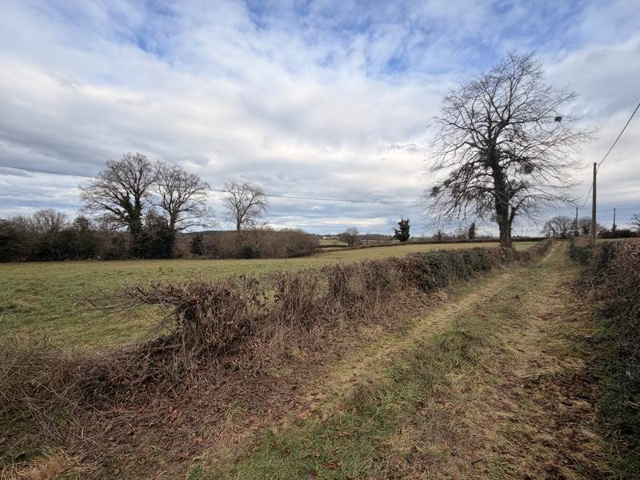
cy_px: 240
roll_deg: -1.3
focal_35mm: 14
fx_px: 259
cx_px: 320
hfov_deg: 102.1
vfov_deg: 85.7
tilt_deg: -1.2
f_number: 2.2
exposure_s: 1/770
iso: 32
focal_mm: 2.22
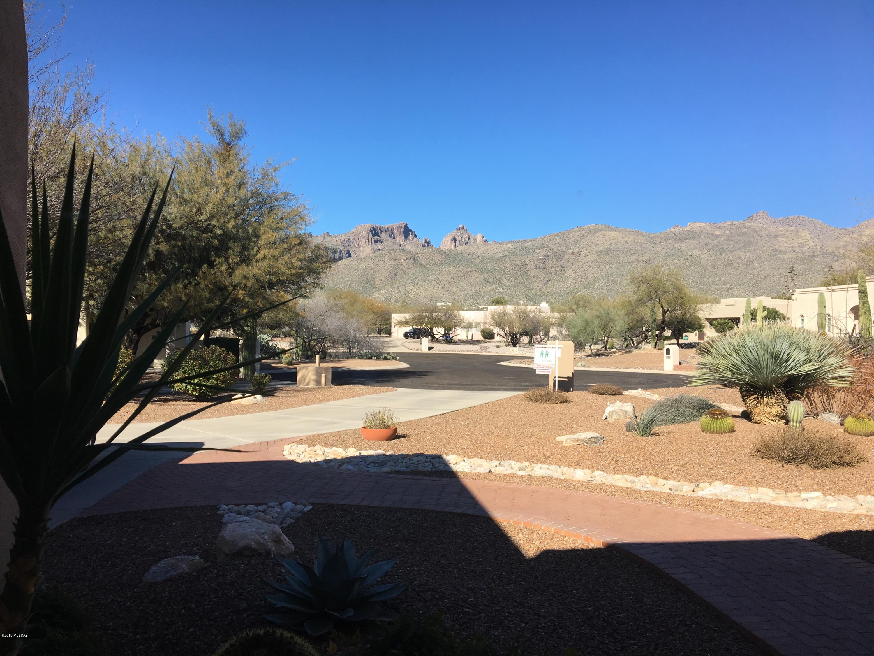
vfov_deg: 48.2
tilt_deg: +1.1
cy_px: 328
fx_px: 732
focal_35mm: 29
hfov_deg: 61.7
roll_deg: -0.6
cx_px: 437
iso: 25
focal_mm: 4.15
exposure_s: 1/1166
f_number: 2.2
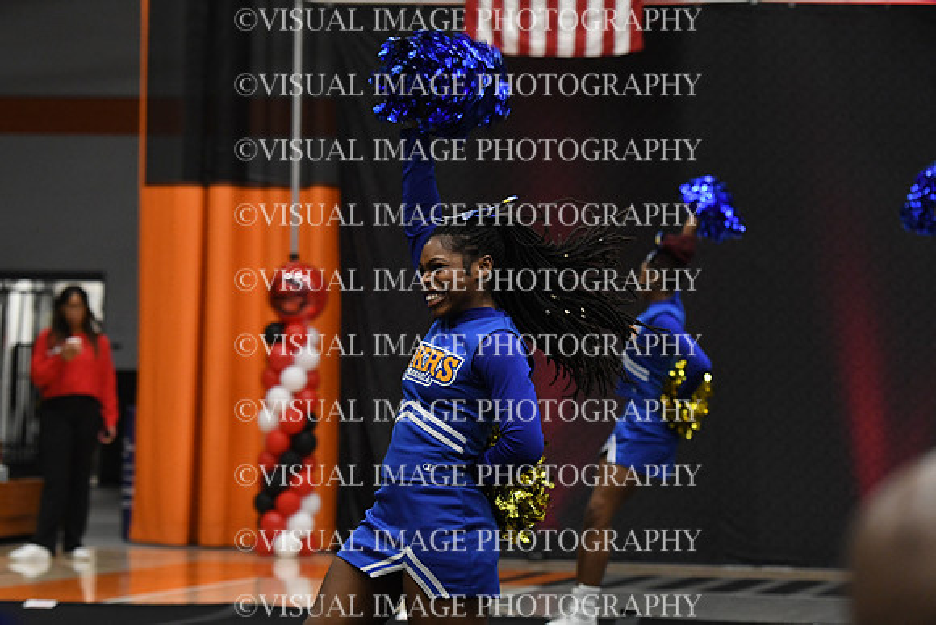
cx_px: 468
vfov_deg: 9.3
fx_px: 3823
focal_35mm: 147
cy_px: 312
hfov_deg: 14.0
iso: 4000
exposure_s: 1/400
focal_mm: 98
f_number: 4
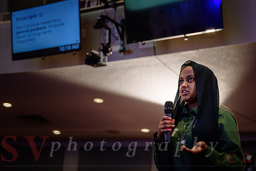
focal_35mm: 61
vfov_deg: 22.4
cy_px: 73
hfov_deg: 33.0
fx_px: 432
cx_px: 147
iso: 1600
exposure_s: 1/100
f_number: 2.8
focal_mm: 53
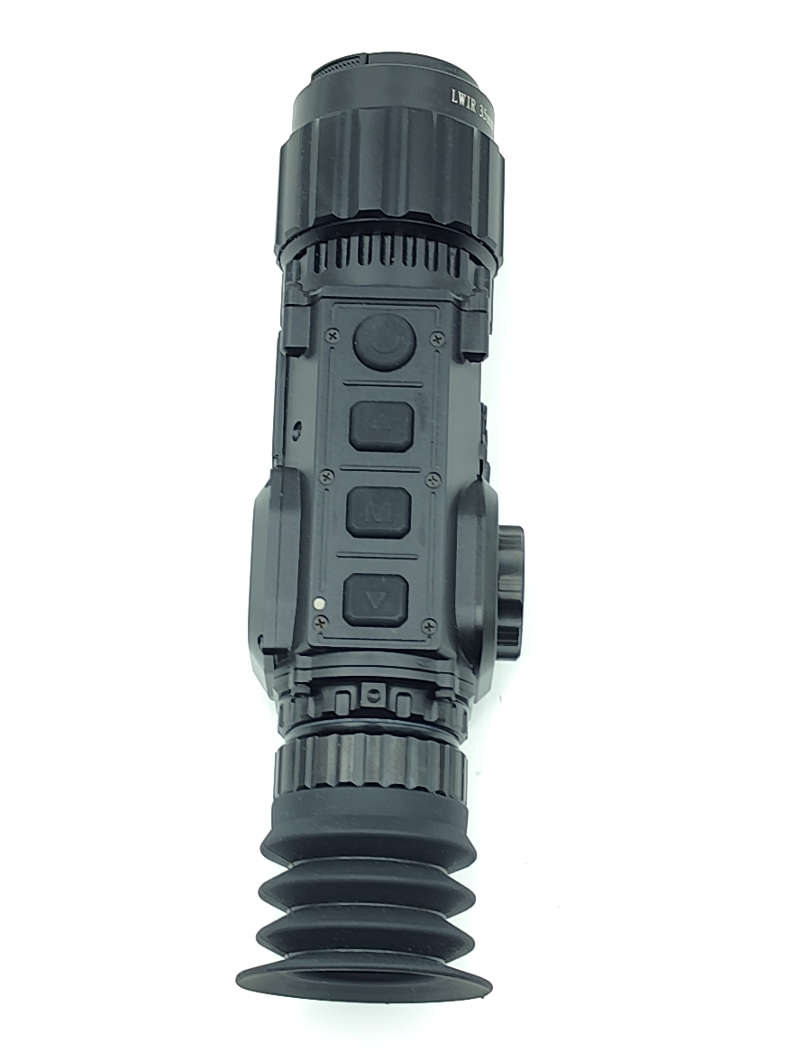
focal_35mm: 79
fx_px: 2398
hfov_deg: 18.7
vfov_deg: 24.7
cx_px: 394
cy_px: 526
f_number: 1.65
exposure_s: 1/40
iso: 50
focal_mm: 6.14
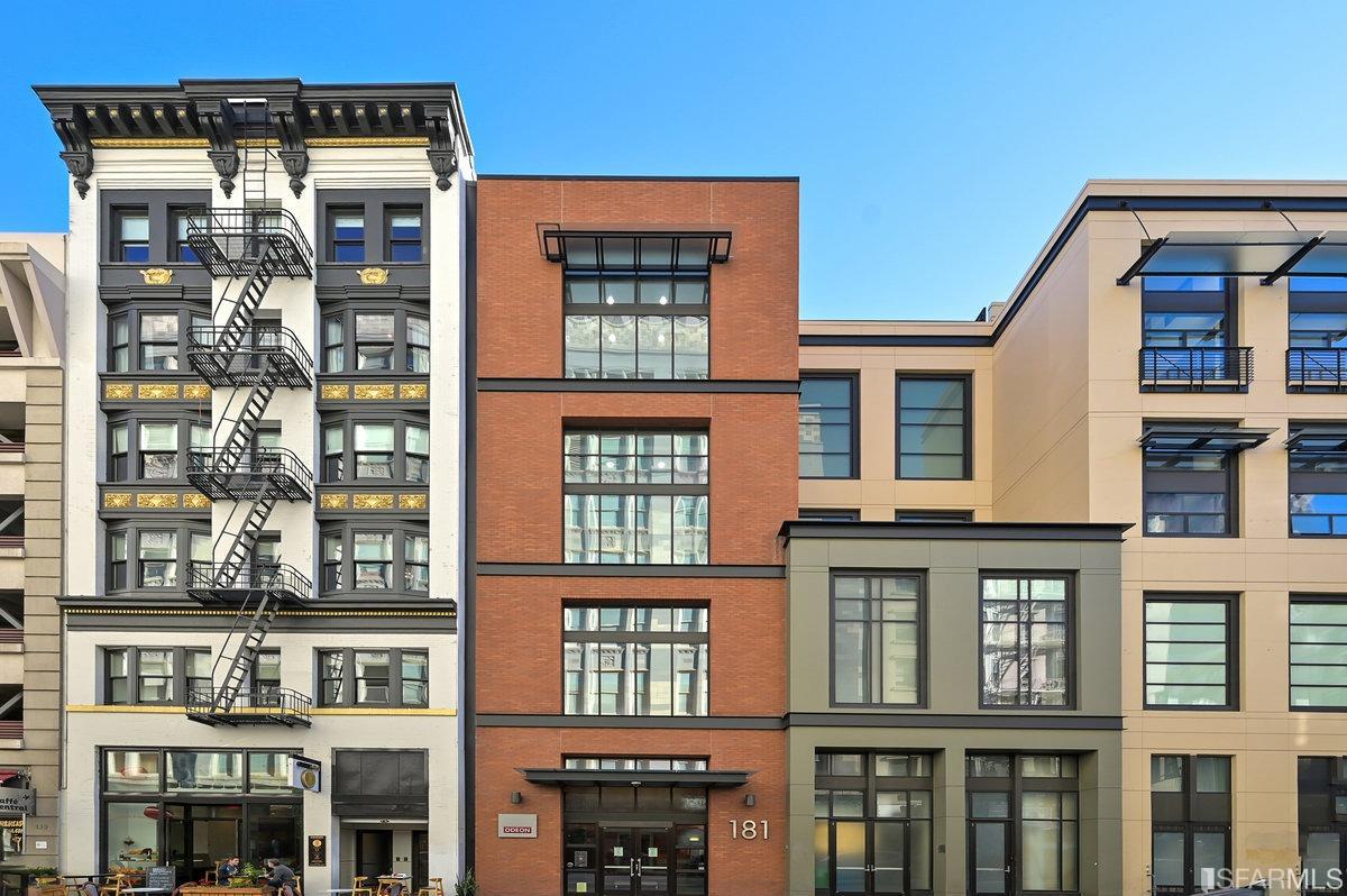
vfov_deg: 72.0
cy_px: 448
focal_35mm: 16
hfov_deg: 95.0
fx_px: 617
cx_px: 674
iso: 320
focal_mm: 16.5
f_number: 8
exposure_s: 1/200
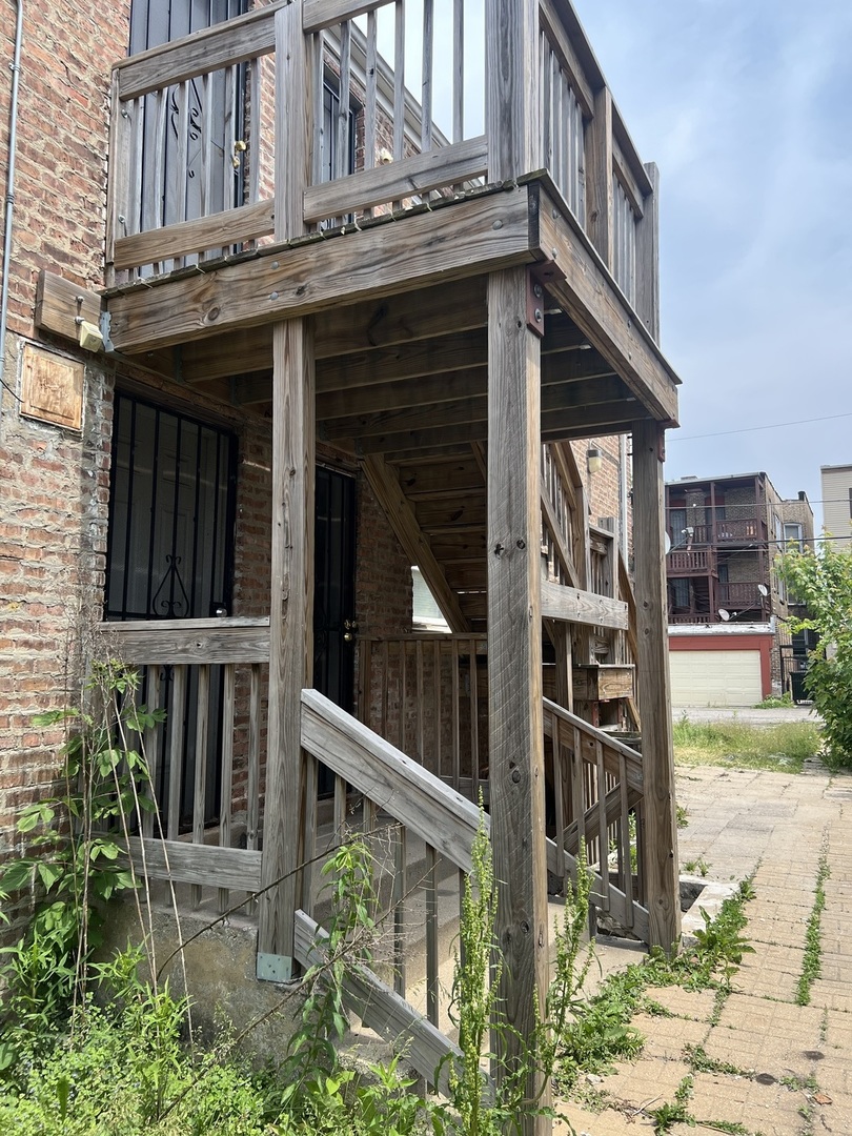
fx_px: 853
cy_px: 568
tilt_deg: +7.8
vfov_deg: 67.3
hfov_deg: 53.1
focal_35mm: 26
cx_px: 426
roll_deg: +1.7
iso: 50
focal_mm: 5.7
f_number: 1.5
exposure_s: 1/1468
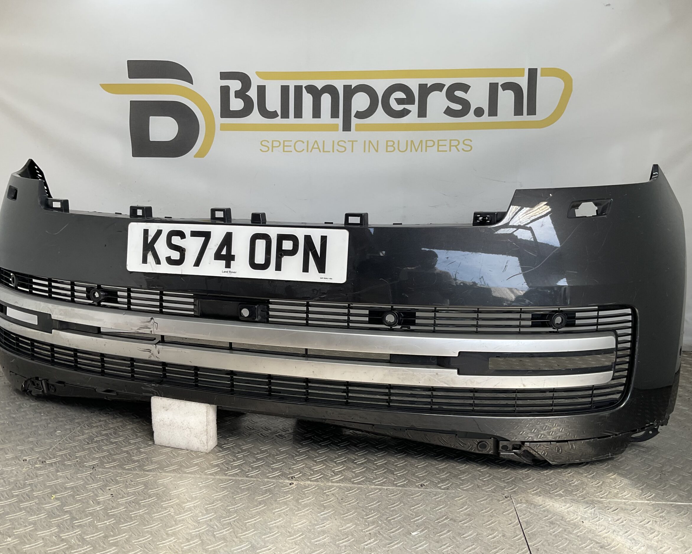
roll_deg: -1.8
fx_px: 635
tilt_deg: -9.8
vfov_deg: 47.1
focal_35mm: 31
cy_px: 284
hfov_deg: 57.2
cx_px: 336
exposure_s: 1/312
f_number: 1.8
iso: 16
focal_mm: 3
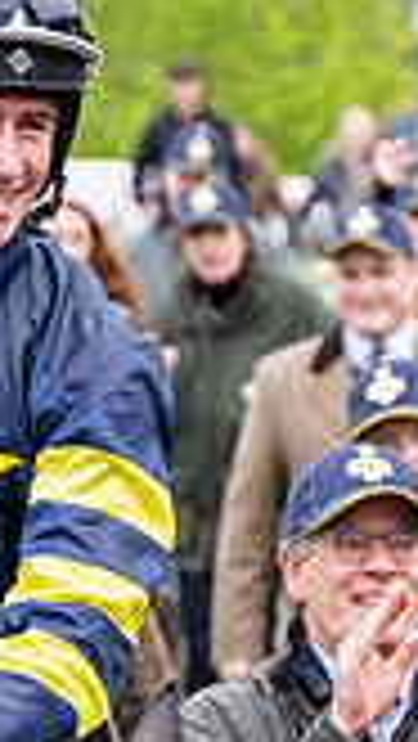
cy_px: 877
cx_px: 188
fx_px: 13182
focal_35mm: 670
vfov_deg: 3.2
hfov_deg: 1.8
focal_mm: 98
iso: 1000
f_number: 4
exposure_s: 1/800
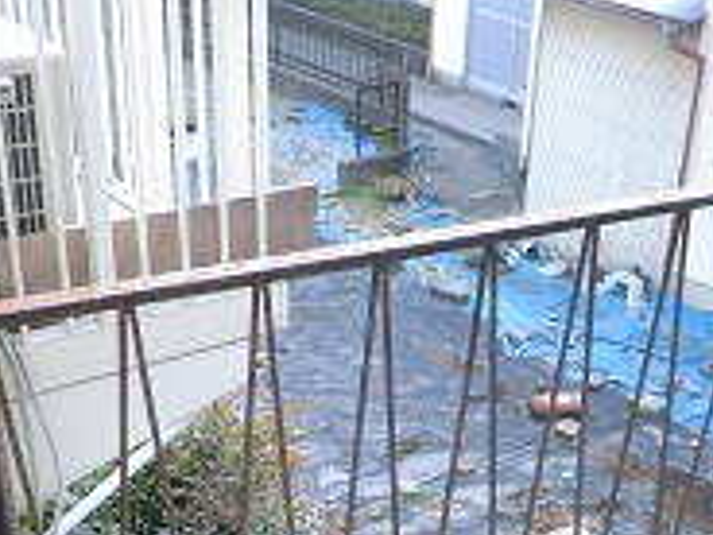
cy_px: 527
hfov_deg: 31.6
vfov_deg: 23.1
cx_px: 438
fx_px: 1256
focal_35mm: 61
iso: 50
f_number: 2.8
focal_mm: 4.7
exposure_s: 1/80
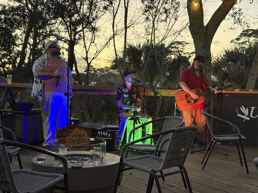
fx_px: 358
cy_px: 96
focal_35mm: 48
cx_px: 129
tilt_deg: -0.4
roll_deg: -1.1
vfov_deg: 30.3
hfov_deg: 39.7
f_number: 1.78
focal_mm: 6.76
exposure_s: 1/30
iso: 640
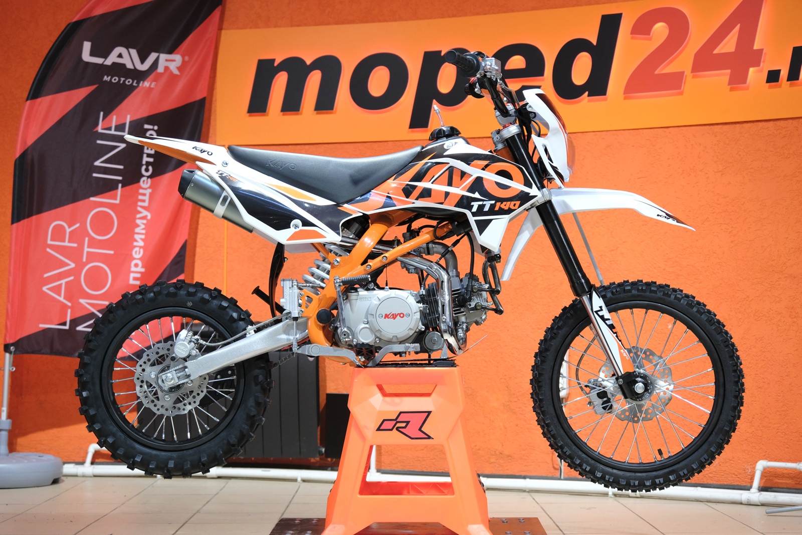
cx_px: 401
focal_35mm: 67
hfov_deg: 30.1
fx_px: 1493
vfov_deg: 20.3
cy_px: 268
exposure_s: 1/60
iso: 1250
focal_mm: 44.7
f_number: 4
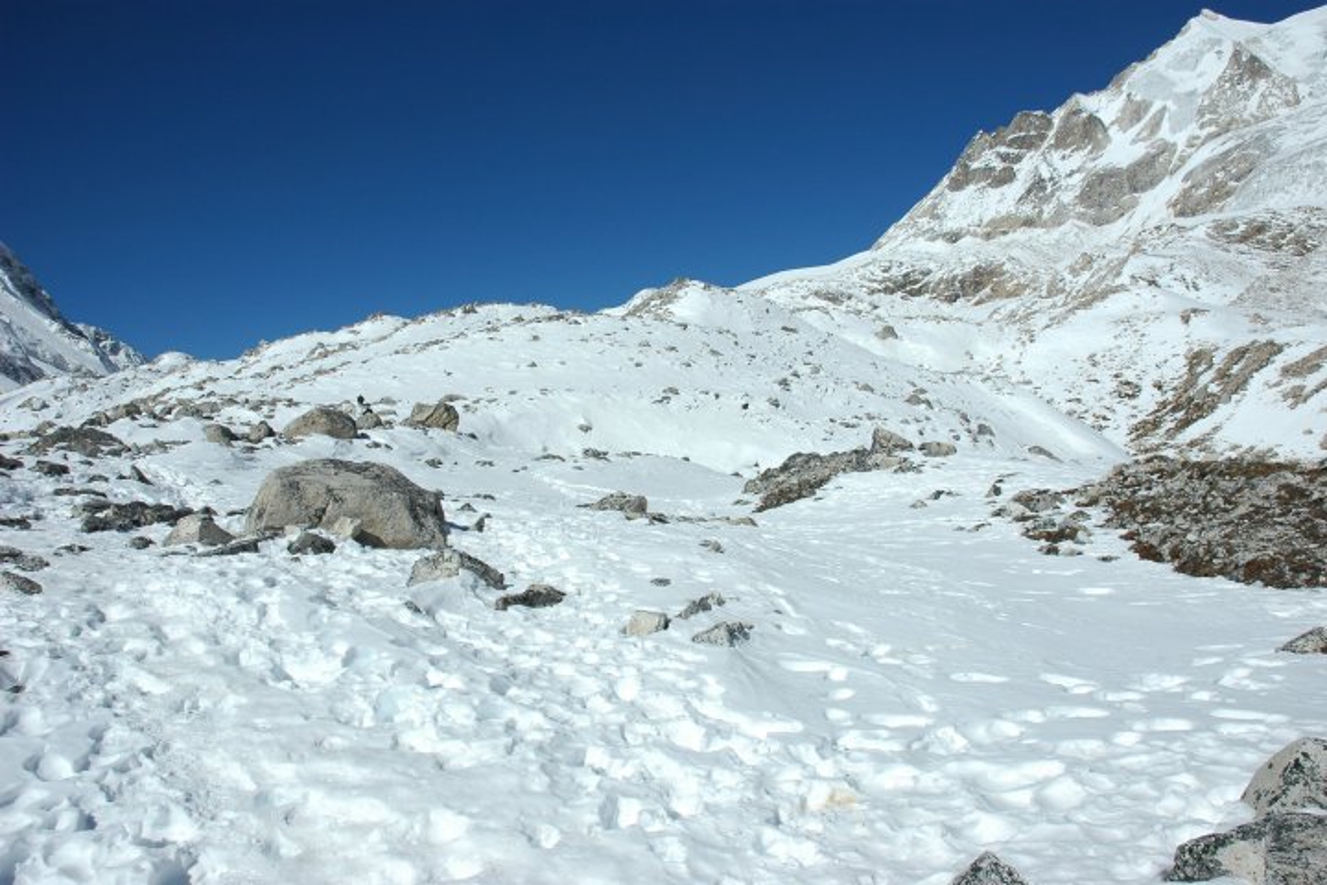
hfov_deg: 67.4
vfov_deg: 47.9
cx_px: 664
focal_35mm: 27
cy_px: 442
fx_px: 995
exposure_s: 1/640
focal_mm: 18
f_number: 11
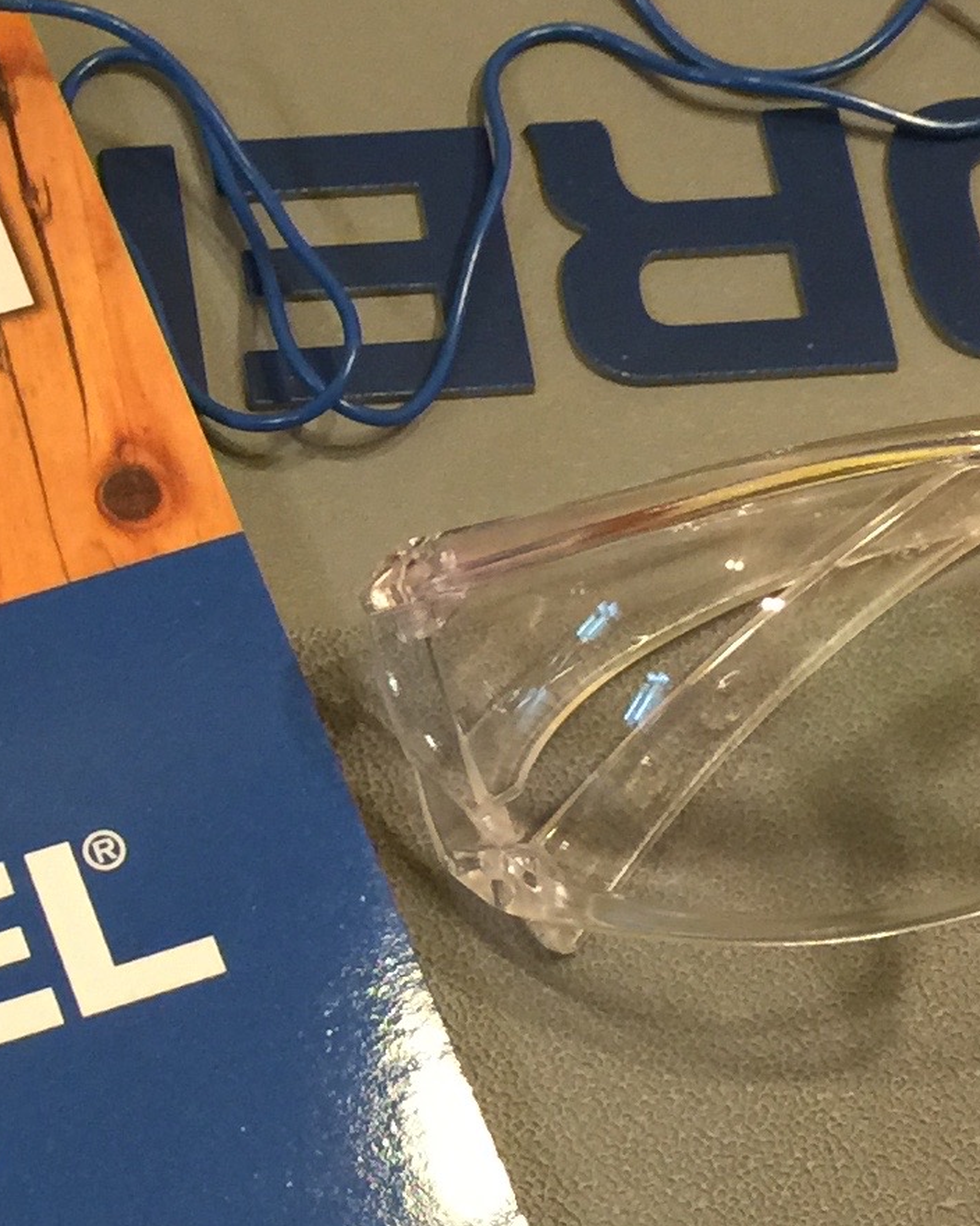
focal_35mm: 105
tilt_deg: -61.8
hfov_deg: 14.4
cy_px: 538
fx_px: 3807
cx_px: -36
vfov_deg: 18.3
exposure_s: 1/17
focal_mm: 4.15
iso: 100
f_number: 2.2
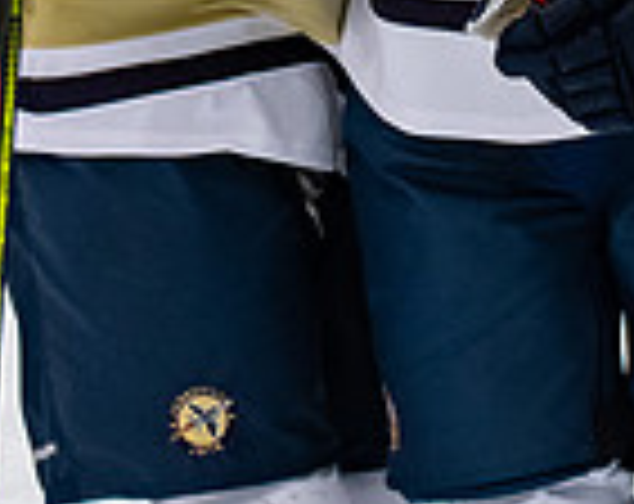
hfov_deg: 3.8
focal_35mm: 508
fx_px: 9506
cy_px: -318
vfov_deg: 3.0
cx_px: 353
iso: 1600
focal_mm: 70
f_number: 3.2
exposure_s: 1/800
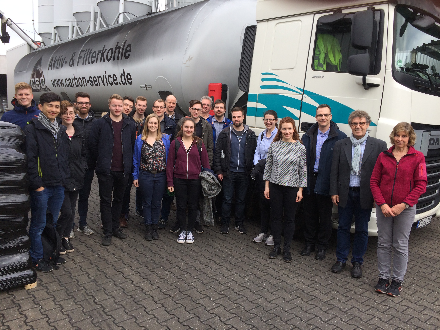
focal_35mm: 29
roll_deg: -0.2
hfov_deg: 61.7
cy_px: 165
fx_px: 369
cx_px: 220
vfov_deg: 48.2
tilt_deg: -8.8
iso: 32
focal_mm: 4.15
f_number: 2.2
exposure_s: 1/427
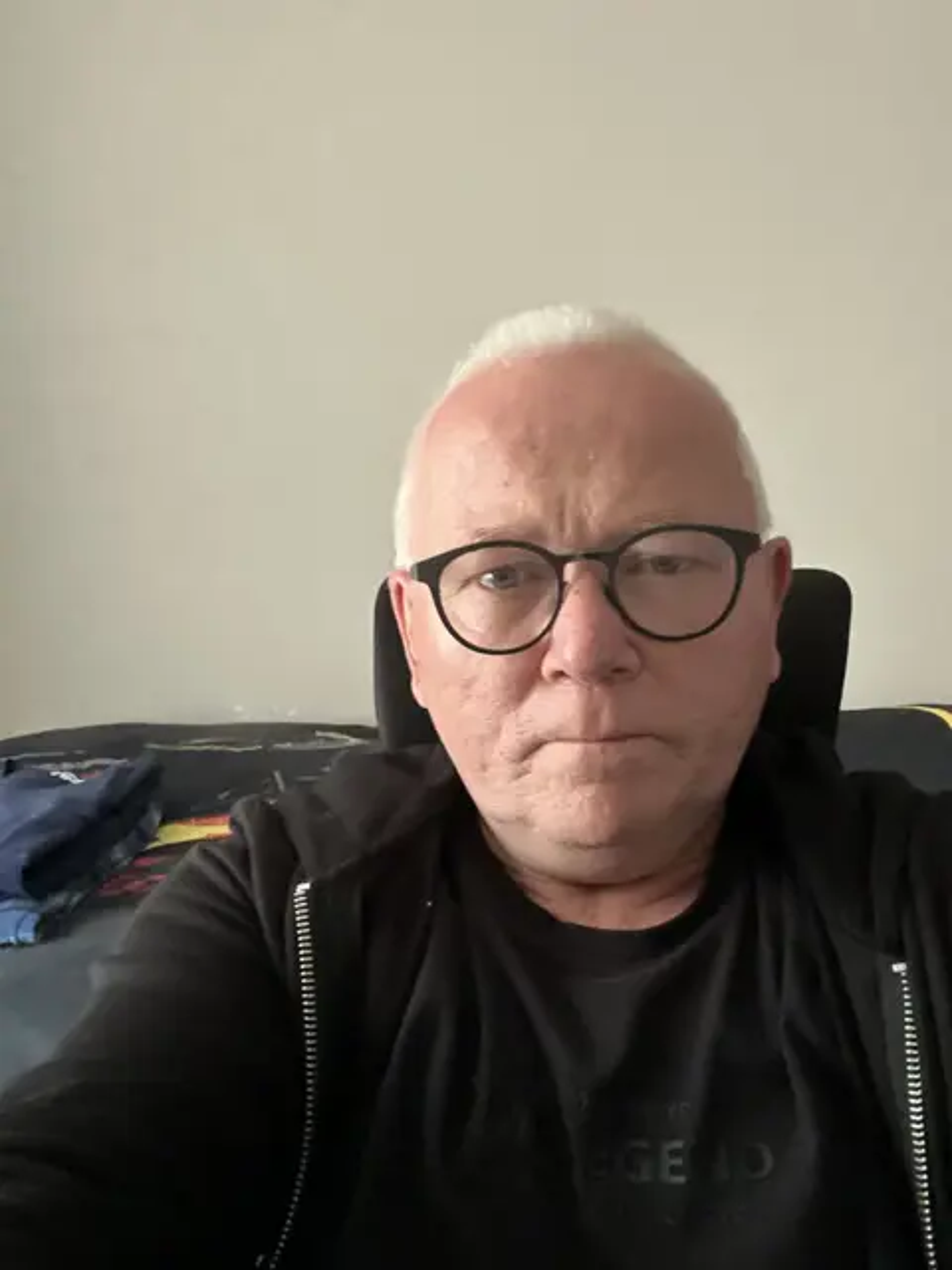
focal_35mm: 30
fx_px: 1100
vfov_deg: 60.0
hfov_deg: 46.8
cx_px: 476
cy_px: 635
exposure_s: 1/30
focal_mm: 2.69
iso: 500
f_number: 1.9
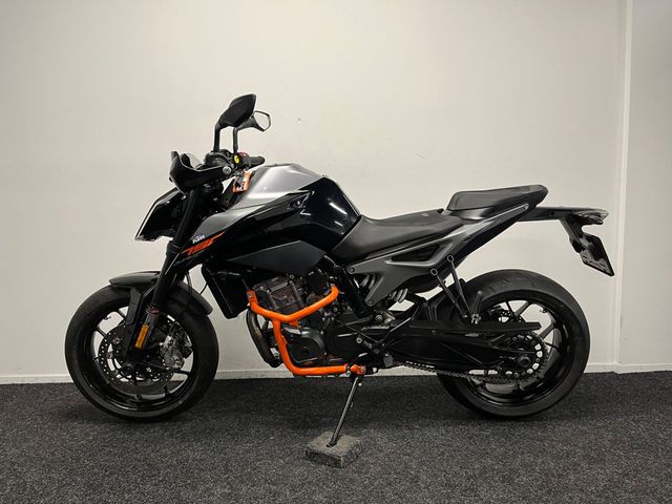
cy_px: 252
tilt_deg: -4.2
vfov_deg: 53.1
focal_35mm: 26
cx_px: 336
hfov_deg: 67.3
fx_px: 505
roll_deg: -0.4
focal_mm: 5.1
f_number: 1.6
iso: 80
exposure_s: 1/50
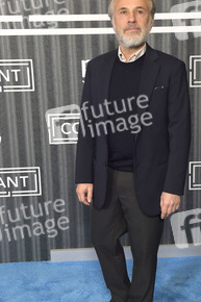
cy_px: 172
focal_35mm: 58
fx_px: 486
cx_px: 130
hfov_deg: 23.3
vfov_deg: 34.4
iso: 2500
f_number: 6.3
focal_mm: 42
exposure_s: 1/250
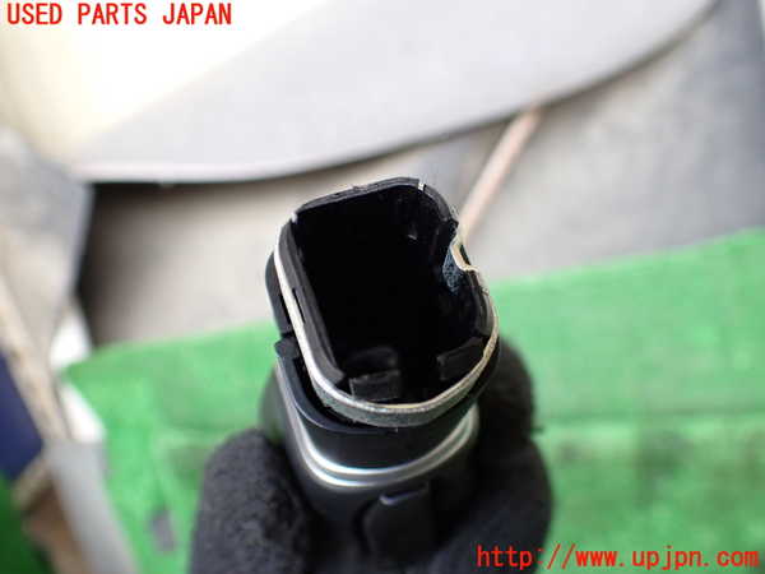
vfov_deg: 46.8
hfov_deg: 60.0
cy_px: 287
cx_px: 382
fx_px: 663
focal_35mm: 30
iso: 200
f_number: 2.3
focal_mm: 5.4
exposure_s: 1/125
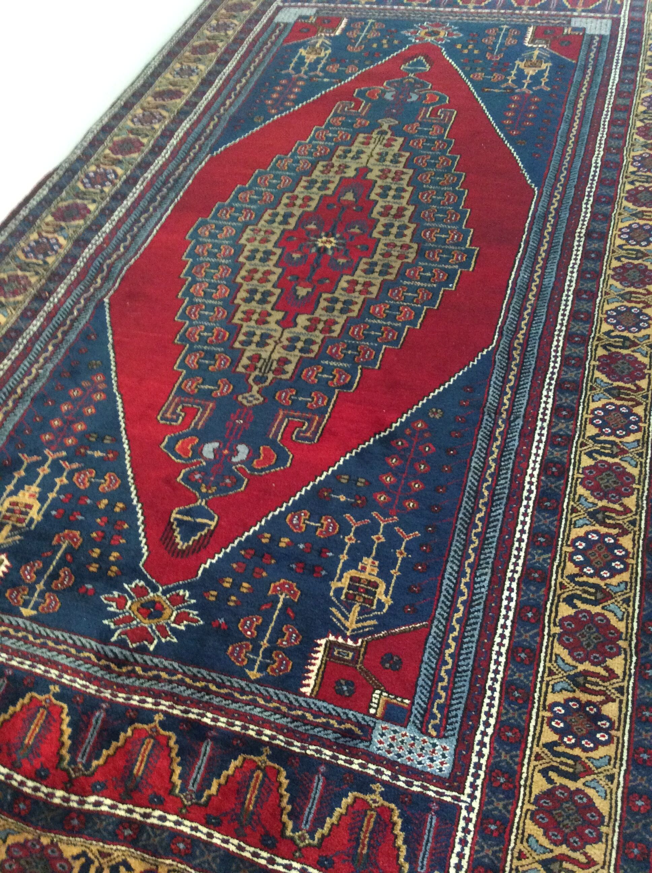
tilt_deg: -51.1
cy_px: 436
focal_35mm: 32
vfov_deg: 56.9
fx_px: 806
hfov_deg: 44.1
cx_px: 326
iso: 320
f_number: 2.4
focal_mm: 3.3
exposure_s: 1/17
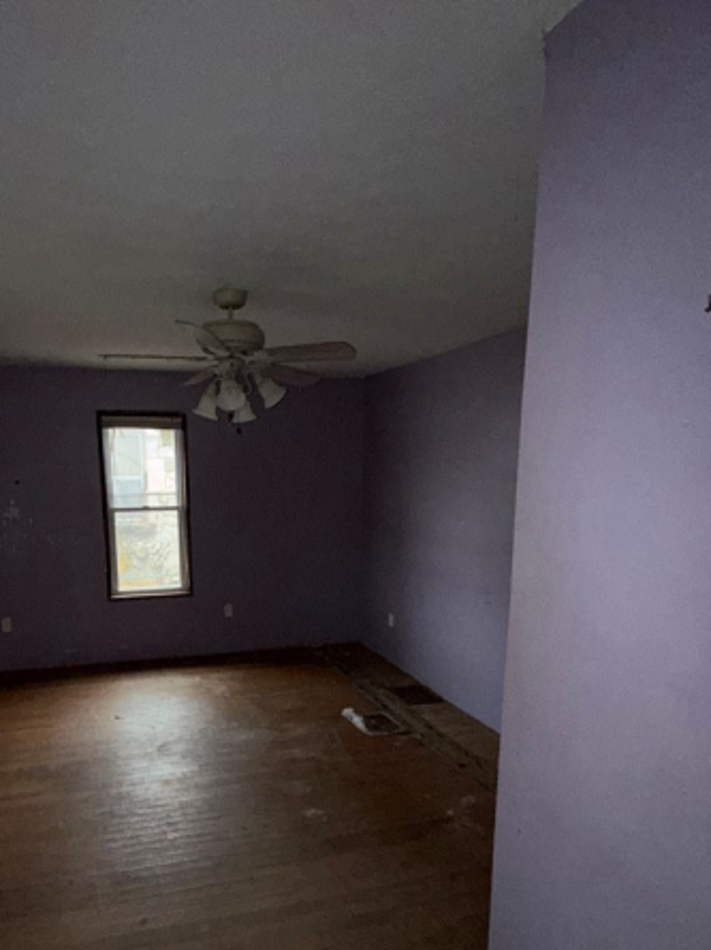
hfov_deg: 62.1
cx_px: 250
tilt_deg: -9.2
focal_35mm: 21
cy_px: 595
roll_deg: -0.9
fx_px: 576
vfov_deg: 77.6
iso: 160
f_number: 2.2
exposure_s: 1/60
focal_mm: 2.22
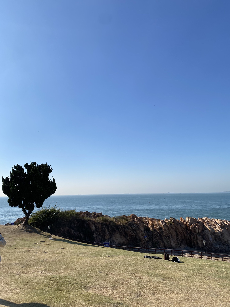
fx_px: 230
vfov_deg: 67.3
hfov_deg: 53.1
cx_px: 115
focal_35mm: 26
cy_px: 154
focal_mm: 4.25
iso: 32
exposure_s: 1/4274
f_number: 1.8
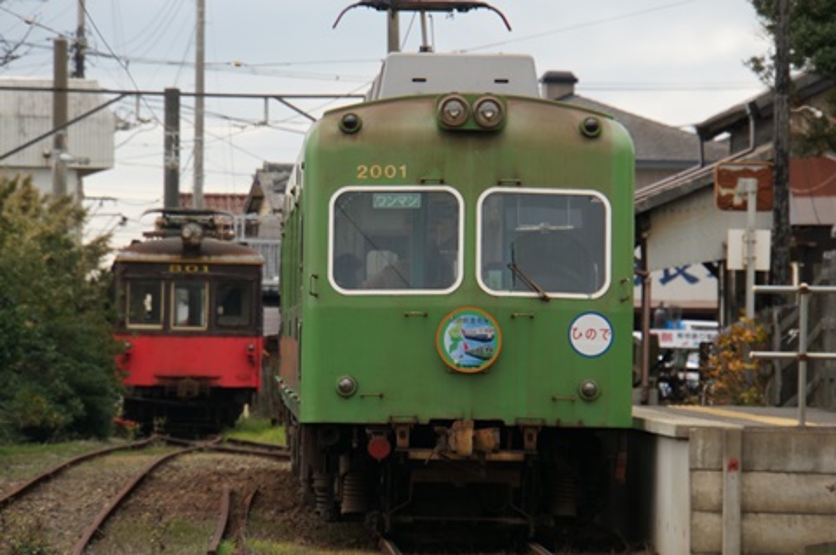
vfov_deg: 4.6
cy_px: 278
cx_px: 418
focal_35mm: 300
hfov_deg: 6.9
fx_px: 6959
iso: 400
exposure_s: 1/320
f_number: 6.3
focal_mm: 200
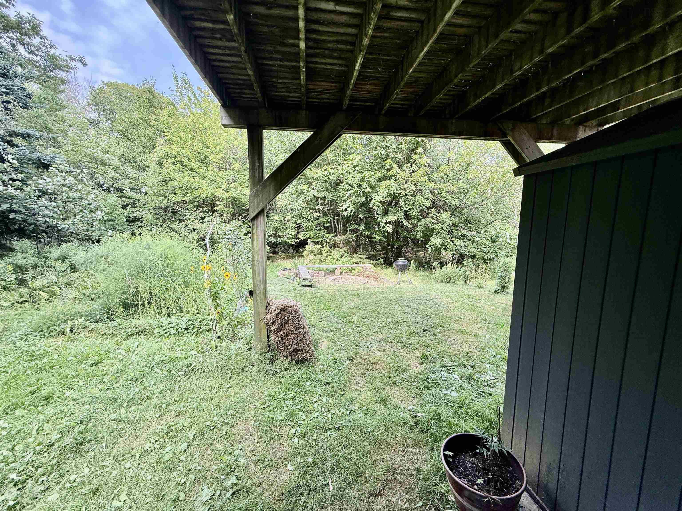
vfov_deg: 85.7
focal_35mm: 14
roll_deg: -1.1
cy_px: 256
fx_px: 276
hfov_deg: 102.1
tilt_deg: -6.7
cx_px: 341
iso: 50
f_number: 2.2
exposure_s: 1/144
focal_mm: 2.22
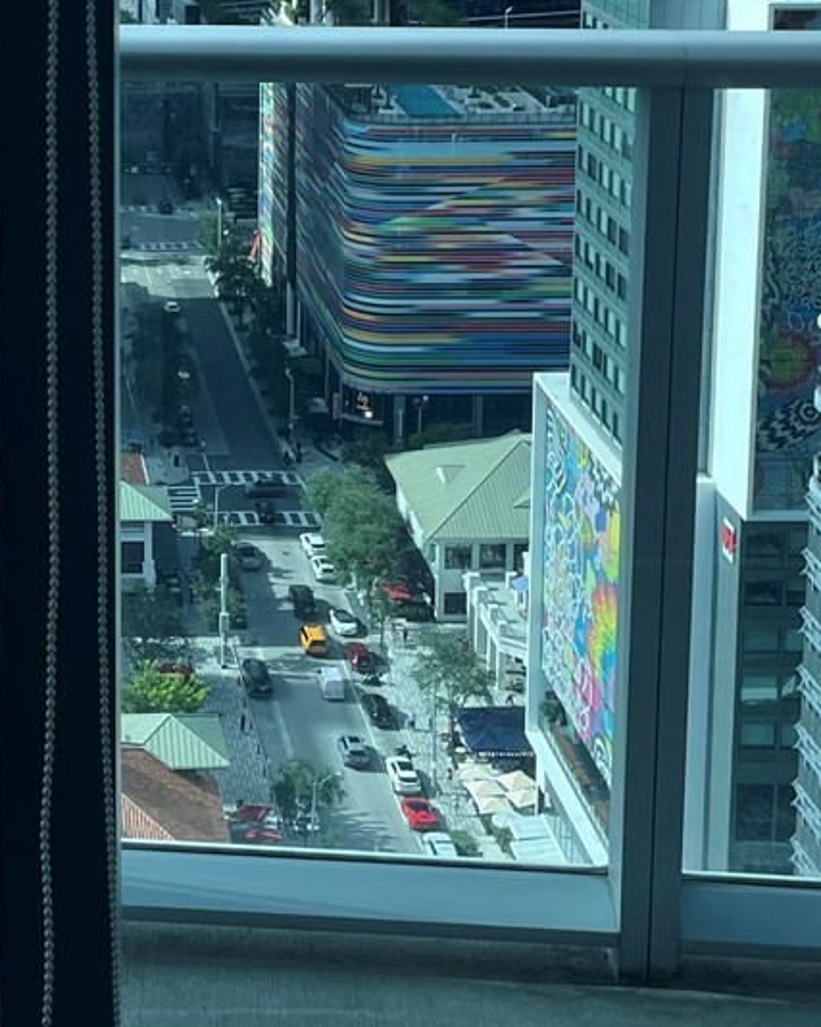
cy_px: 67
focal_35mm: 76
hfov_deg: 19.3
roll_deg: +2.1
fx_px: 2309
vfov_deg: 24.2
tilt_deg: -9.3
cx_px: -87
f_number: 1.6
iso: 32
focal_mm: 4.2
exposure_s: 1/882
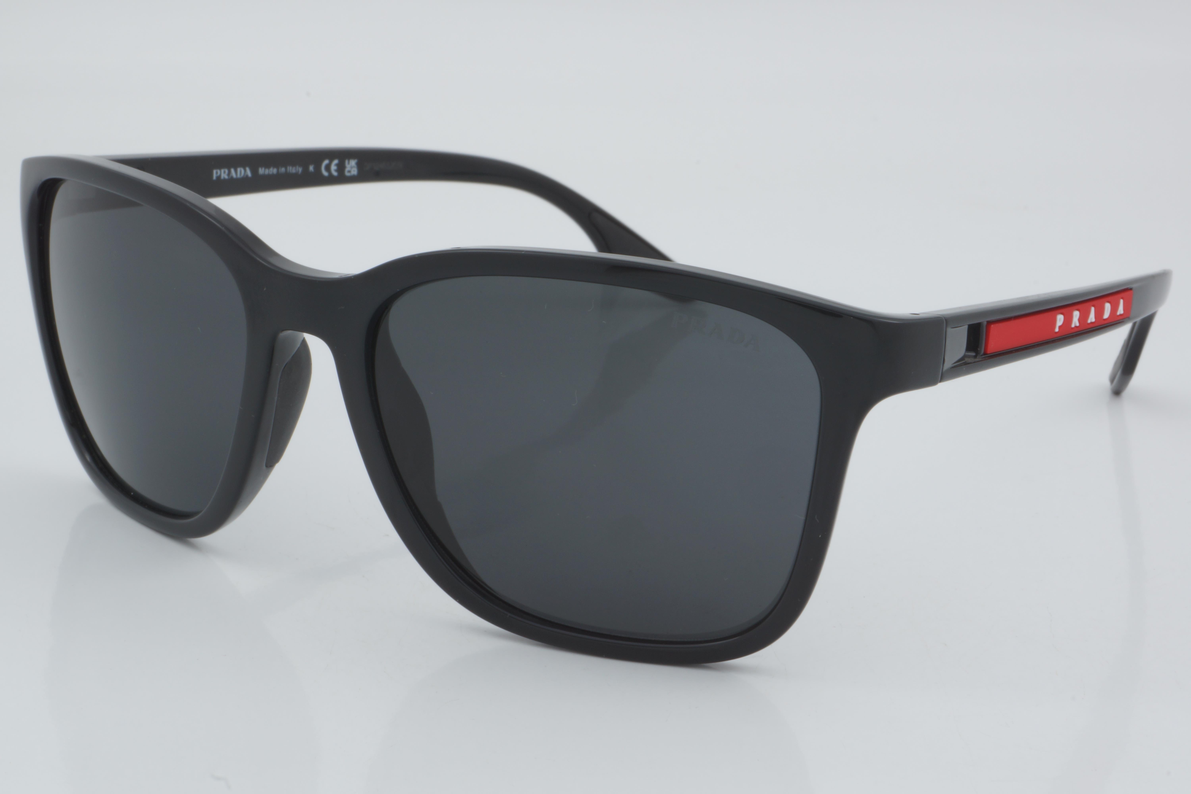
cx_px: 596
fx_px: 2729
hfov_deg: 24.6
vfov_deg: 16.6
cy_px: 397
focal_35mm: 82
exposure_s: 1/3
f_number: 32
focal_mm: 55
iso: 100
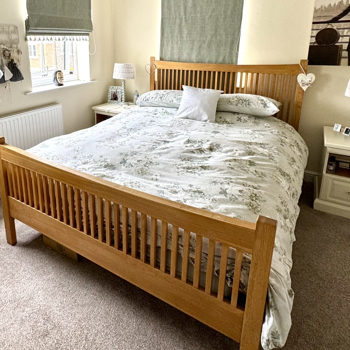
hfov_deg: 65.7
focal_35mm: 23
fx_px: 263
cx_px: 121
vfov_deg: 65.0
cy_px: 110
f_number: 2.2
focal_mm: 2.22
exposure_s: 1/99
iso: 125
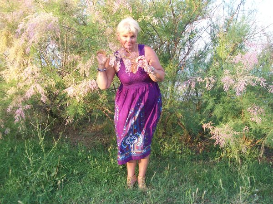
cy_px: 102
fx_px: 284
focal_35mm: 36
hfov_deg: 51.4
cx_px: 136
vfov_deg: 39.7
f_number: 2.7
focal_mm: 6
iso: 64
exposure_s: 1/100
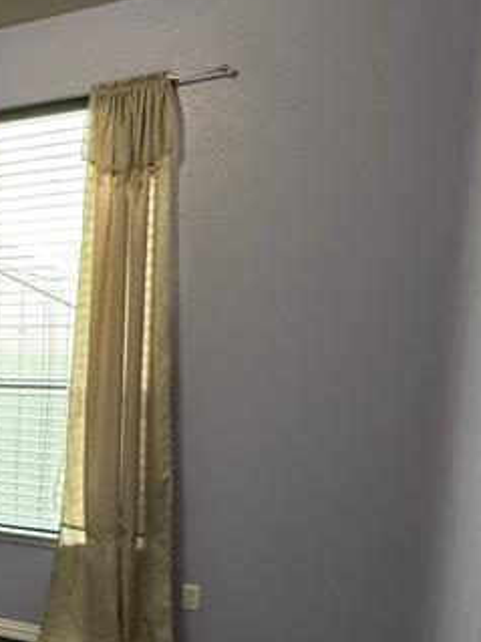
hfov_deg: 25.6
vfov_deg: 40.9
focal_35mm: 45
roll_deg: -0.3
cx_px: -207
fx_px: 834
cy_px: 483
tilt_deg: -8.8
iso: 400
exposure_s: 1/60
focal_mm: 2.22
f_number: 2.2
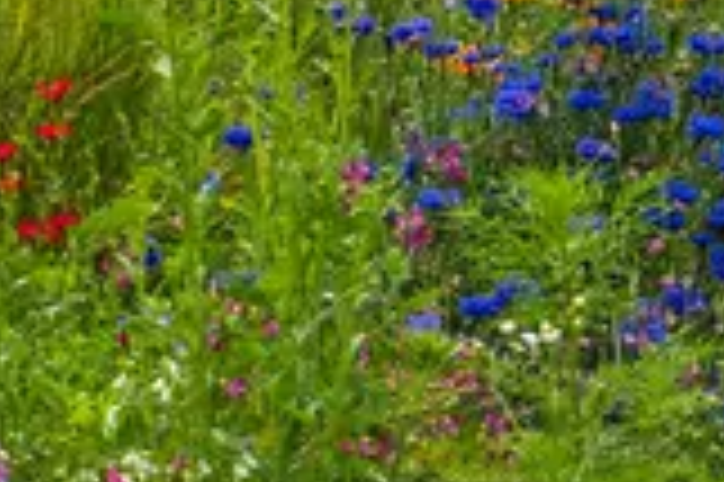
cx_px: 908
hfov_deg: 2.7
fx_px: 15186
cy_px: 252
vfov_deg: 1.8
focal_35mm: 756
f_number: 7.1
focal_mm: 135
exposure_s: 1/500
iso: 250
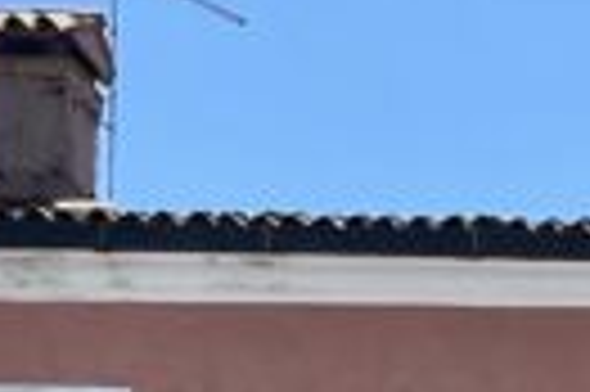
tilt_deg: +1.1
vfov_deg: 5.7
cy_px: 1482
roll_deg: +0.4
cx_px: 1536
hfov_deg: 8.7
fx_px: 3454
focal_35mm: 211
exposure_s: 1/3086
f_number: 1.6
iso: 32
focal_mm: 5.1
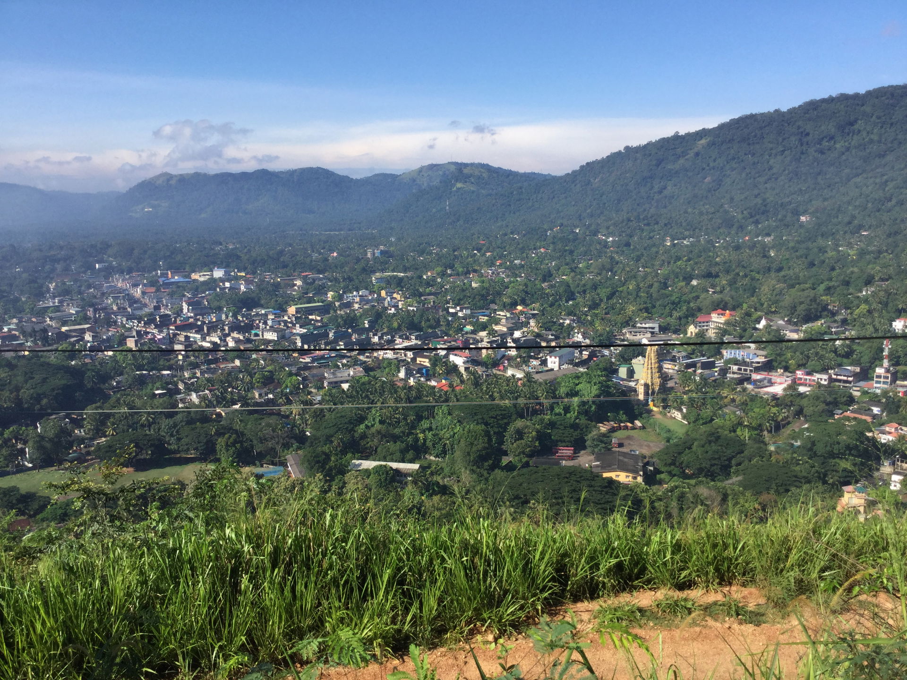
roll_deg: -0.1
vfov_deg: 45.4
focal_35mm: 31
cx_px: 454
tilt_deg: -10.9
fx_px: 812
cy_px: 340
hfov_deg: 58.4
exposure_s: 1/1314
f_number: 2.4
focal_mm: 3.3
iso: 25
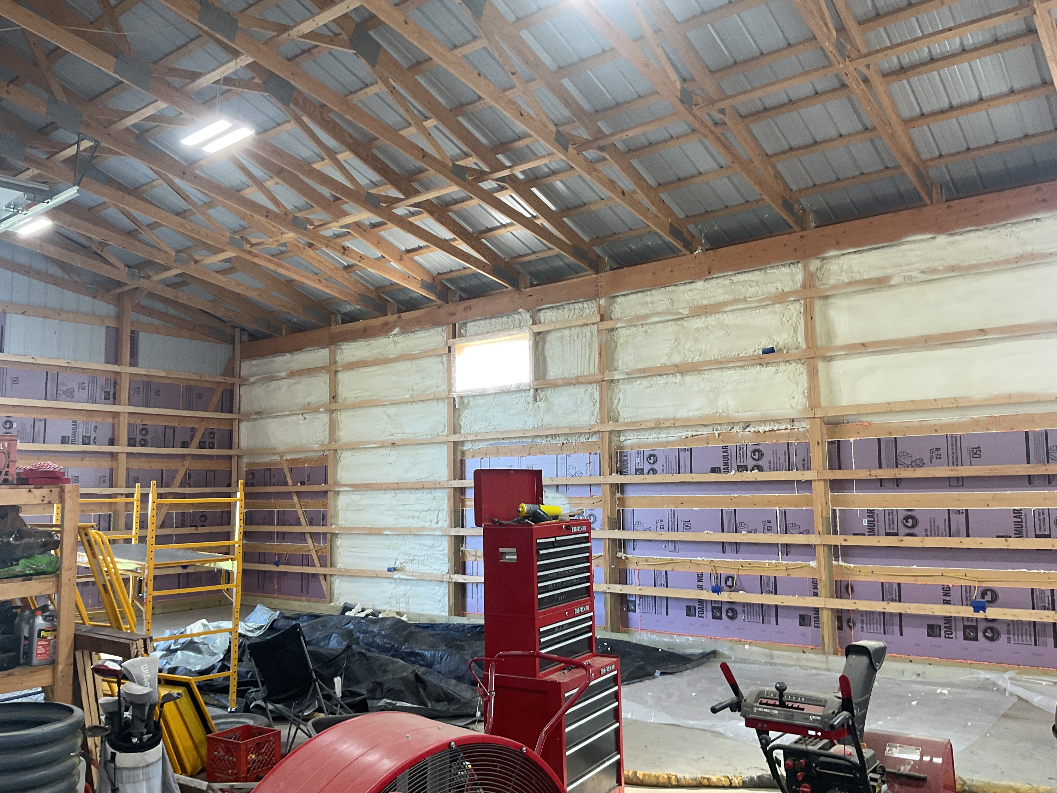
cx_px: 528
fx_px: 886
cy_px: 396
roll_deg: +1.7
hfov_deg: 61.7
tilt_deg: +6.8
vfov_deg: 48.2
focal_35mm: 29
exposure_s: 1/60
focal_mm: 3
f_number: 1.8
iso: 40
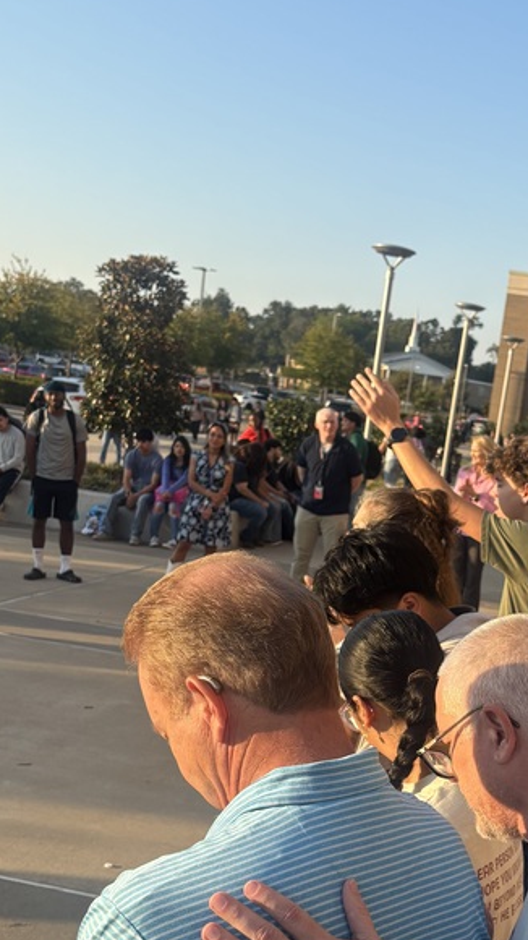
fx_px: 1245
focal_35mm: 50
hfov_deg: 23.7
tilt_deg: -10.9
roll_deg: -6.9
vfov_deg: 40.4
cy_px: 676
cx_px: 387
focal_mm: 5.96
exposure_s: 1/1092
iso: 50
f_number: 1.6
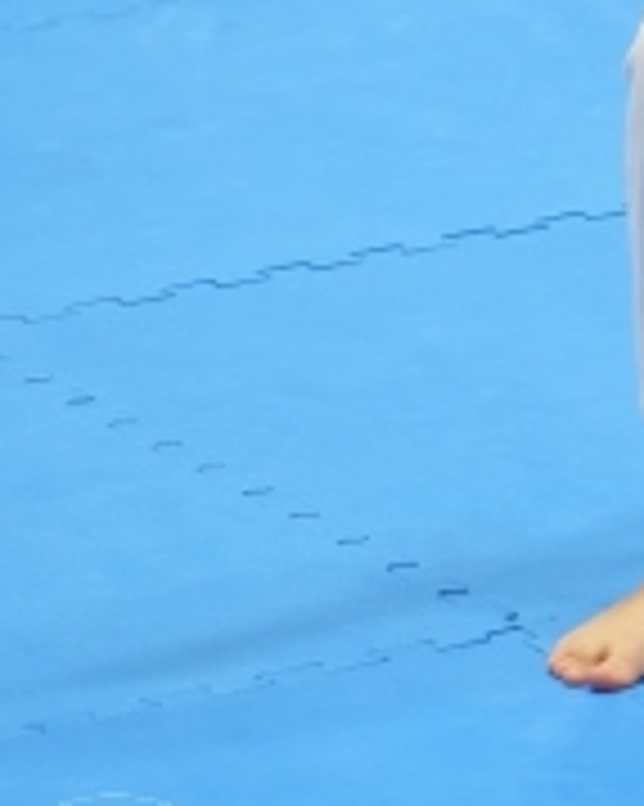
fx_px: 7869
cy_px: -225
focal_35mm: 330
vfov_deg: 5.8
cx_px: 847
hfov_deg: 4.7
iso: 4000
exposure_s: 1/250
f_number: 4.5
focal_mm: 105
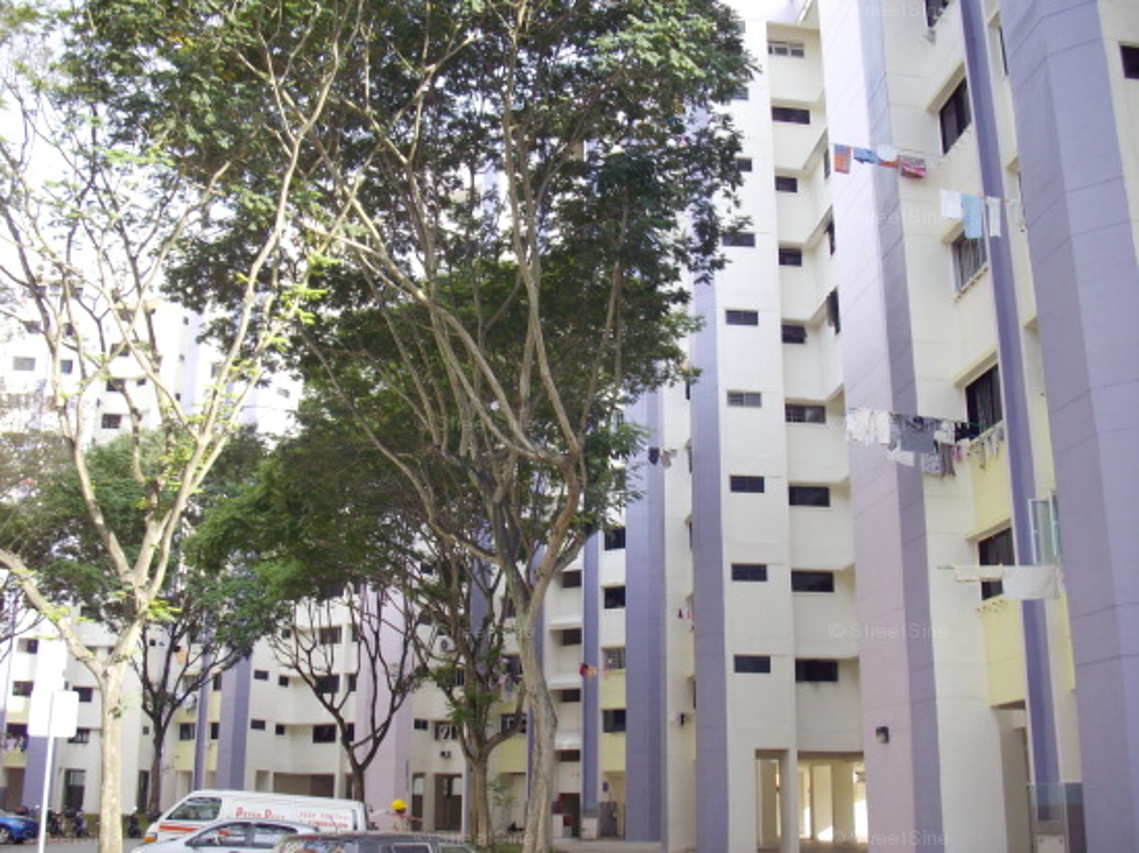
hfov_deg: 50.2
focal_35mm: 37
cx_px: 570
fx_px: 1217
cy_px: 426
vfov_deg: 38.6
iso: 80
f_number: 5.6
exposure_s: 1/60
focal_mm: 6.2
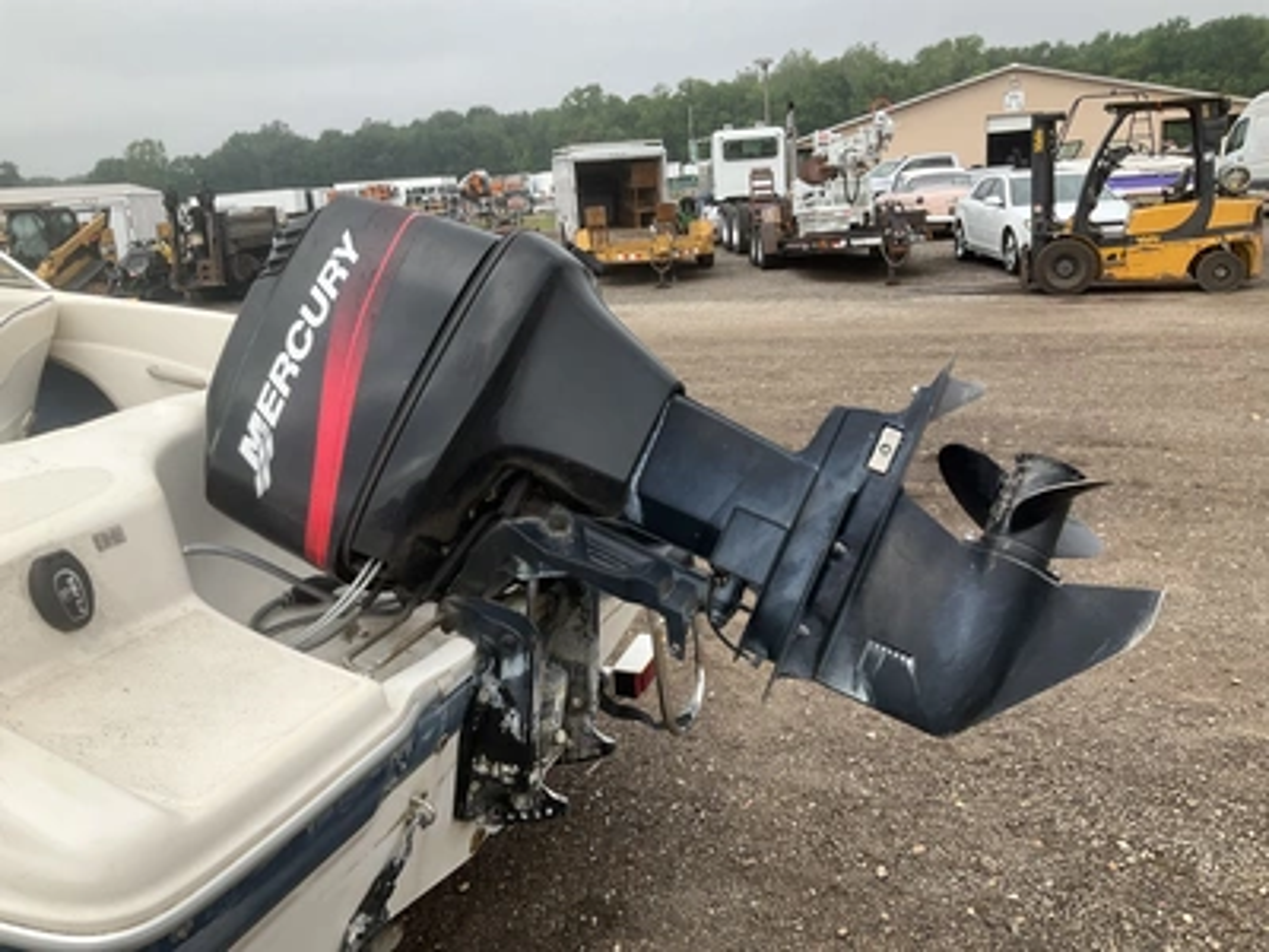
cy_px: 476
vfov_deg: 48.2
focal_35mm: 29
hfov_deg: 61.7
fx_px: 1063
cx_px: 634
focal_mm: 3
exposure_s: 1/978
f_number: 1.8
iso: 25
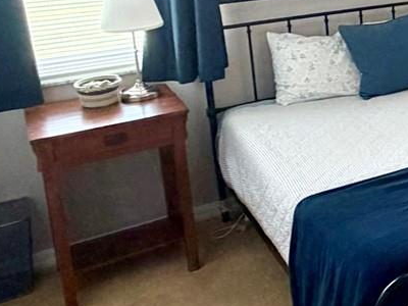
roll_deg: -0.1
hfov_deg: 24.8
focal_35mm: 56
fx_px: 660
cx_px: 640
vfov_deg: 24.9
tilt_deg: -9.2
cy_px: 1
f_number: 2.2
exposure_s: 1/60
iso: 250
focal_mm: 2.22
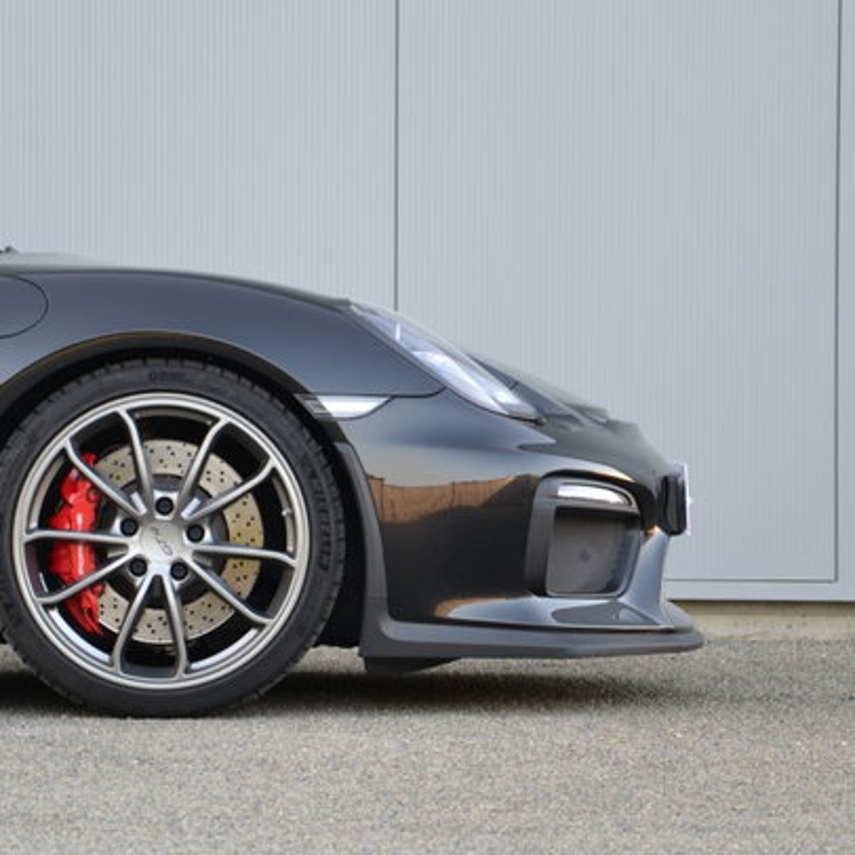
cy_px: 402
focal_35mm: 217
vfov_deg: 8.1
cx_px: 302
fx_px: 6064
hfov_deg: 8.1
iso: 400
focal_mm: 90
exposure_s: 1/80
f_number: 5.6
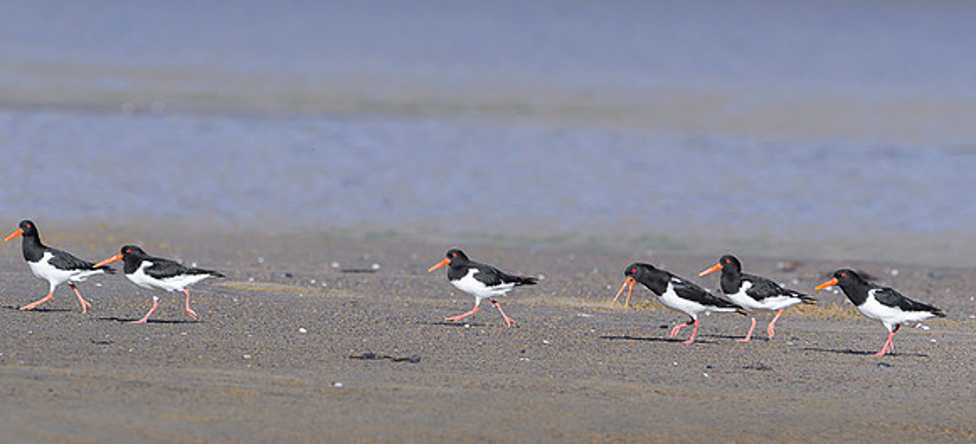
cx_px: 608
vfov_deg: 1.5
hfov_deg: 3.3
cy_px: 148
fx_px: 16881
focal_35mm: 681
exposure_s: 1/2000
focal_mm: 500
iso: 800
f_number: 8
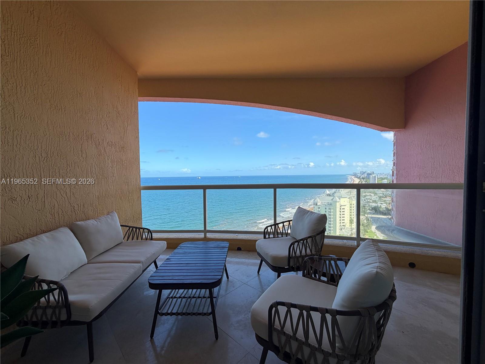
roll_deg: +1.0
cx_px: 242
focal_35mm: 14
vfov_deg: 85.7
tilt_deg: -2.6
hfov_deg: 102.1
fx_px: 196
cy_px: 182
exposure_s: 1/734
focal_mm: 2.22
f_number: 2.2
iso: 40
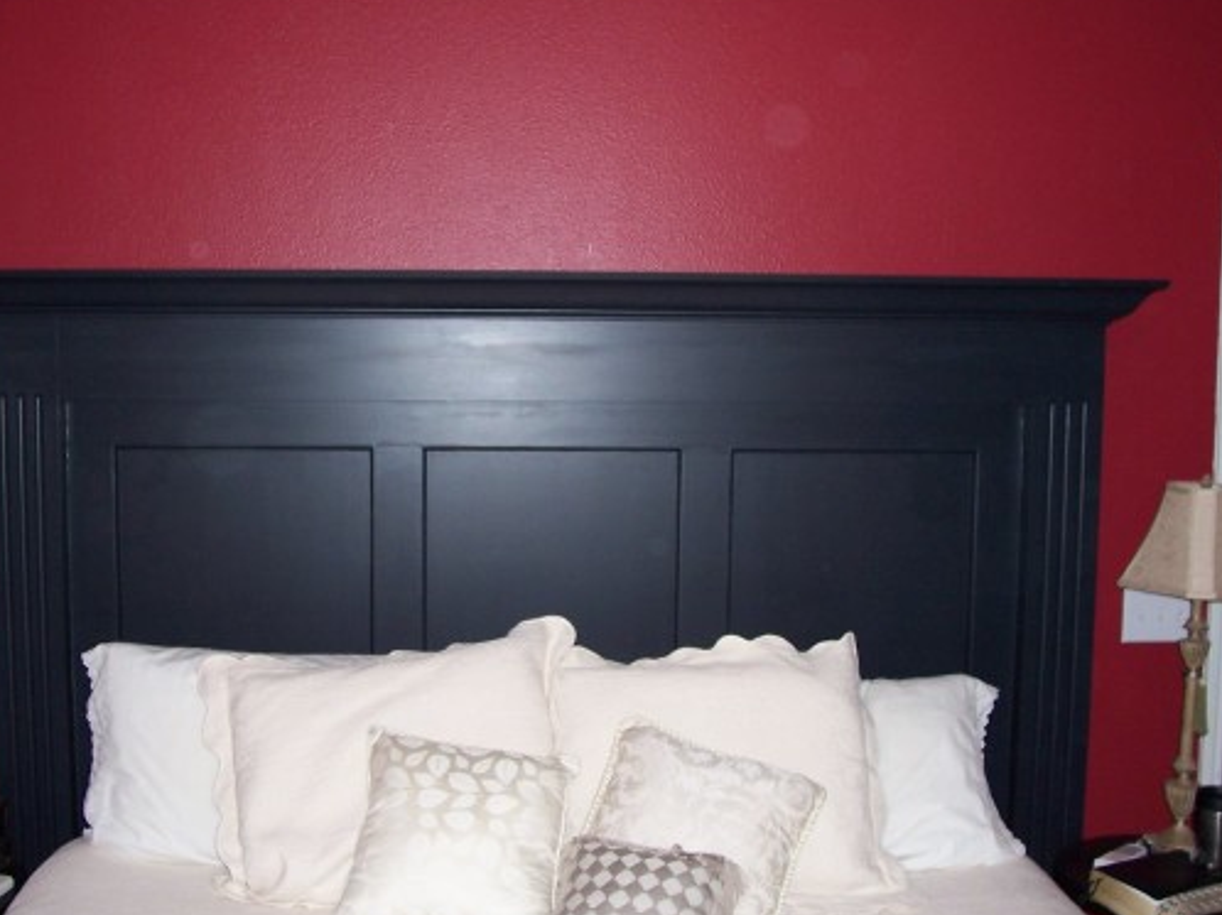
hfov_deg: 45.7
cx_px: 555
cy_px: 476
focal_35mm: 41
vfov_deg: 35.1
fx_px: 1447
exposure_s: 1/60
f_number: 2.7
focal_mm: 5.6
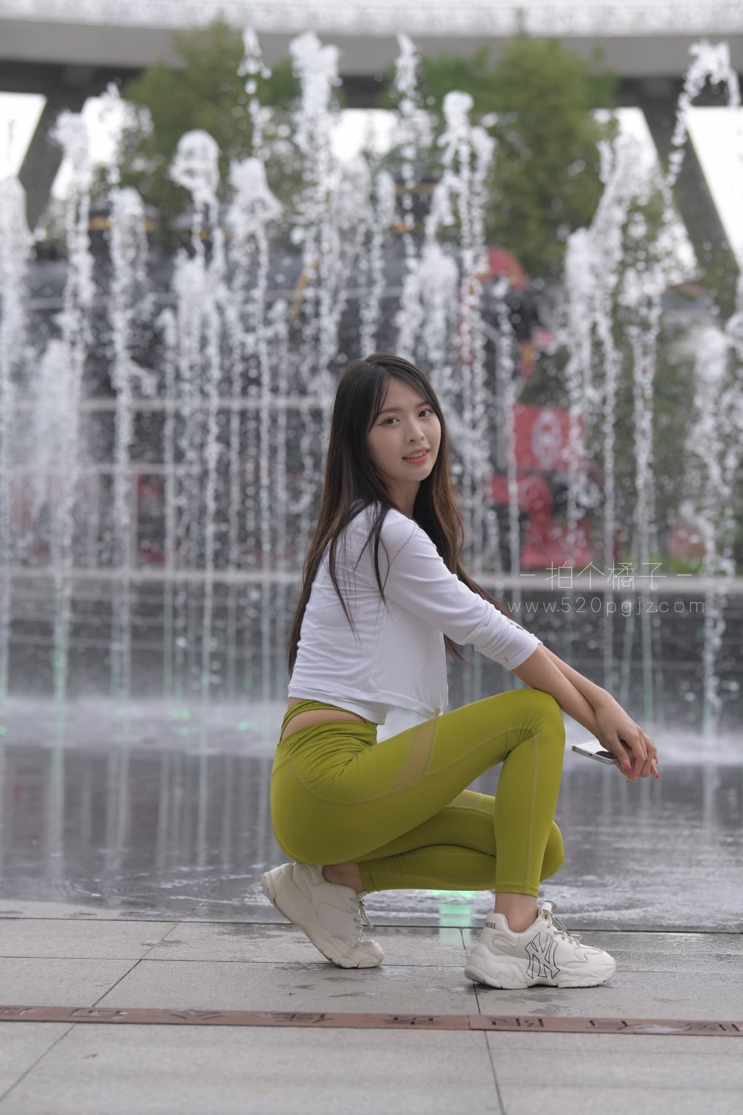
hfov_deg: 14.4
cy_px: 558
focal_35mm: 95
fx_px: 2941
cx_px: 372
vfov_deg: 21.5
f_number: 4
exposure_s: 1/800
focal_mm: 95
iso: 640
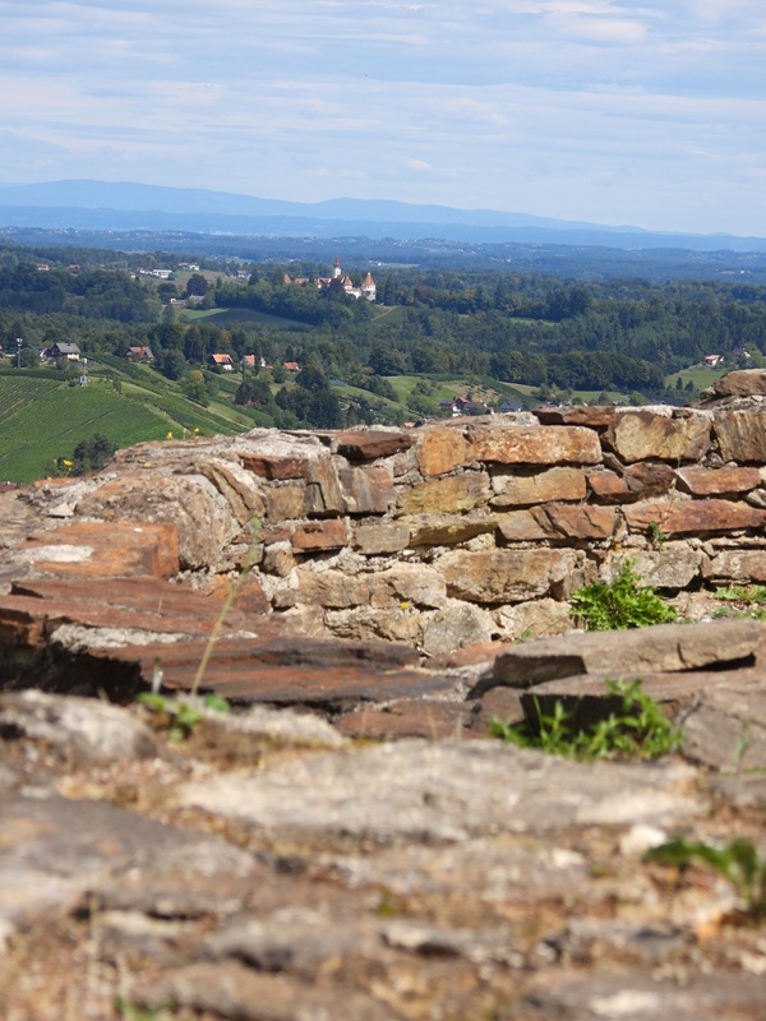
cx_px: 383
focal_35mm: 125
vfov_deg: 15.8
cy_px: 510
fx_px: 3688
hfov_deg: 11.9
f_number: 4
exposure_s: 1/1000
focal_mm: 22.3
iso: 100
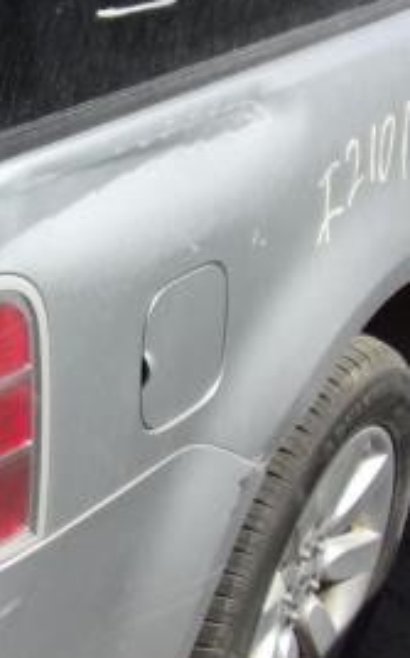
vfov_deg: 27.1
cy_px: 248
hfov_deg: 16.4
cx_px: -81
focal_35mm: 76
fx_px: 1362
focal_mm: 4.3
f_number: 3.3
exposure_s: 1/1300
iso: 80
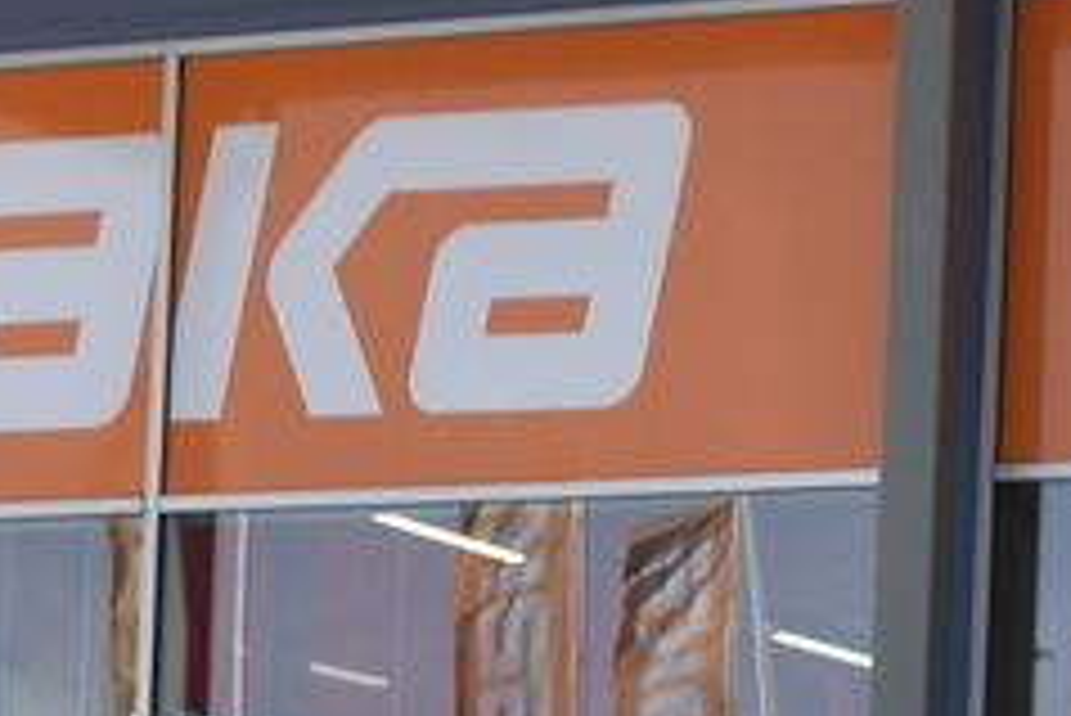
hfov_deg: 8.8
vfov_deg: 5.7
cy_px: 1473
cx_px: 248
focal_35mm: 234
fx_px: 6977
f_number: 8
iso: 200
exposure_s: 1/500
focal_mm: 23
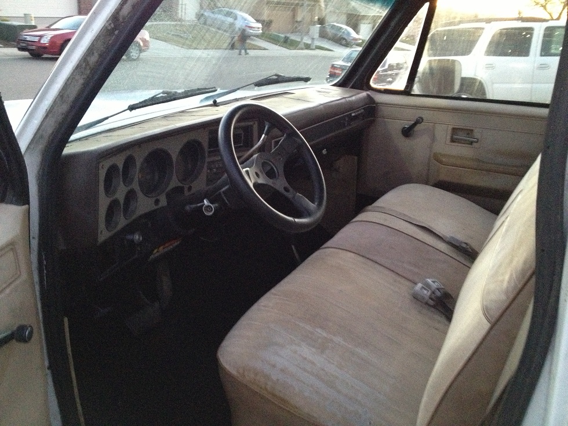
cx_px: 284
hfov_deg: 52.6
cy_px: 213
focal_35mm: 35
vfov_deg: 40.7
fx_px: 574
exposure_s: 1/15
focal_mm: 4.28
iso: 640
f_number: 2.4
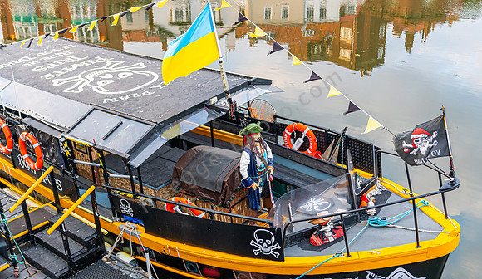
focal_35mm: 47
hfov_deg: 43.6
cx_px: 241
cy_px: 160
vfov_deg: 26.1
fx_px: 602
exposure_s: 1/320
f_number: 2.8
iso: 500
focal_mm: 30
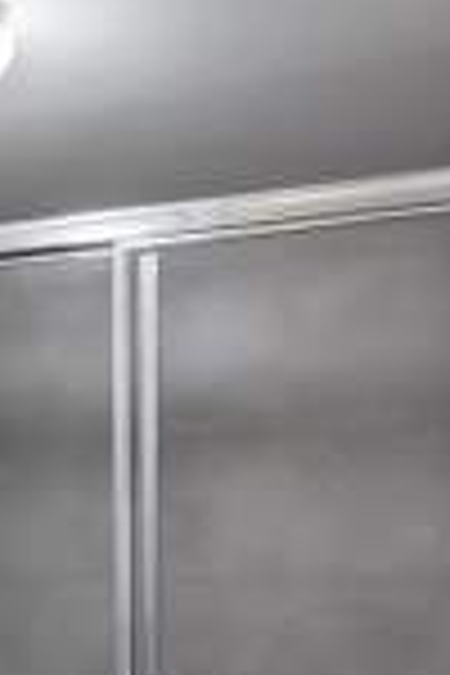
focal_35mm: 67
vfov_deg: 28.7
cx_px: -184
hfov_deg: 18.4
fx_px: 1256
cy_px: 630
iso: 200
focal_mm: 14
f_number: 8
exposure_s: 1/2.5
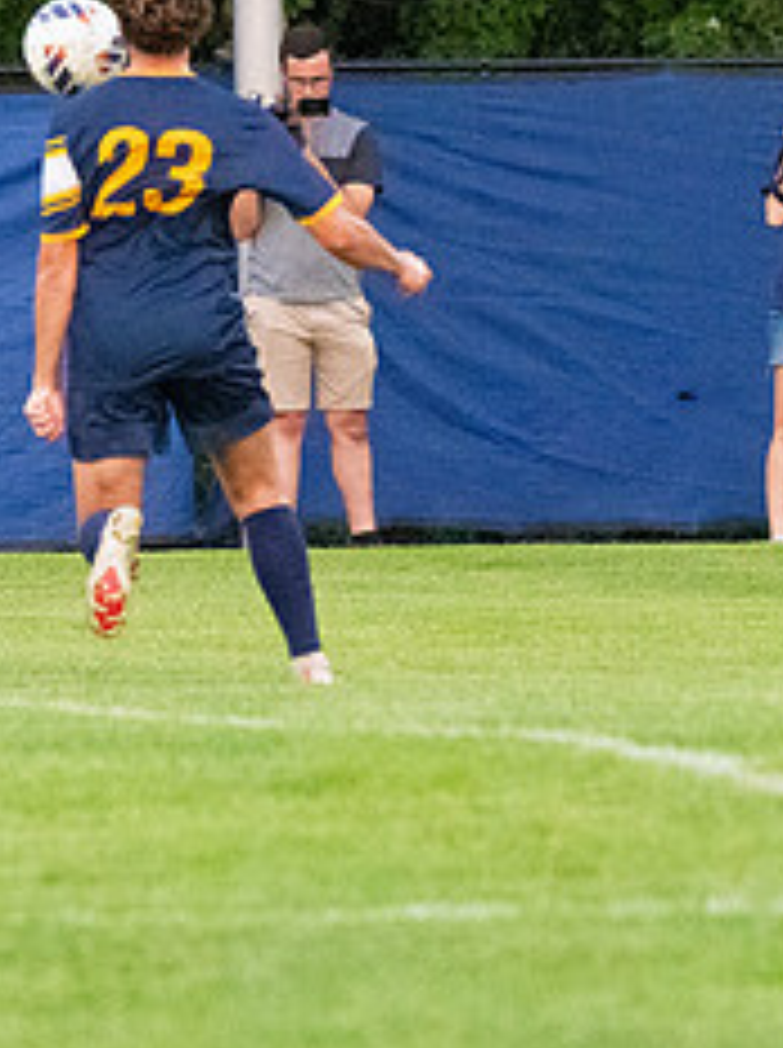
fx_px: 21745
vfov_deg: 2.8
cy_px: 531
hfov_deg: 2.1
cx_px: 104
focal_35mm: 719
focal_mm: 200
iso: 5000
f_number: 5.6
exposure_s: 1/1600
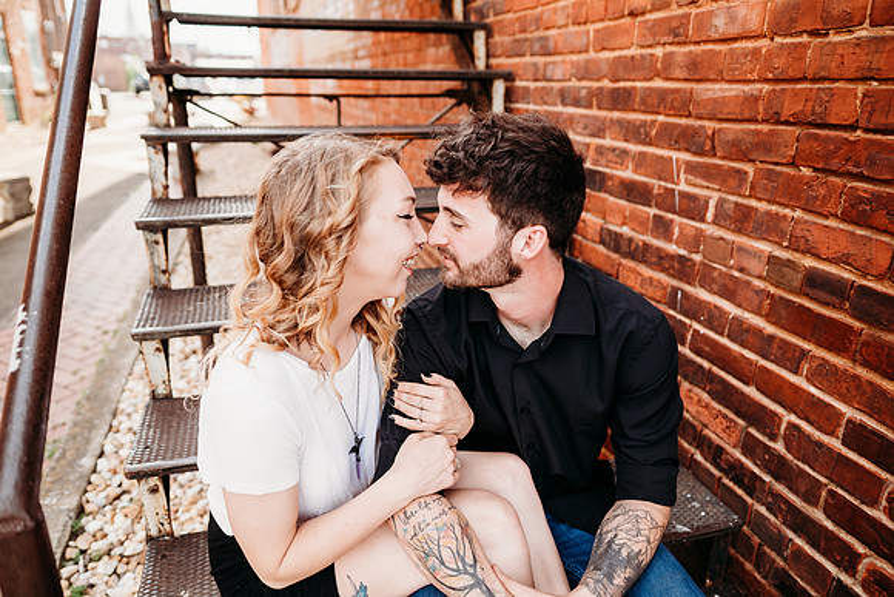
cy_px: 298
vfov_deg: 53.2
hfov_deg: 73.7
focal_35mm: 24
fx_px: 596
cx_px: 447
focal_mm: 24
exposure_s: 1/500
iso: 100
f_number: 2.8
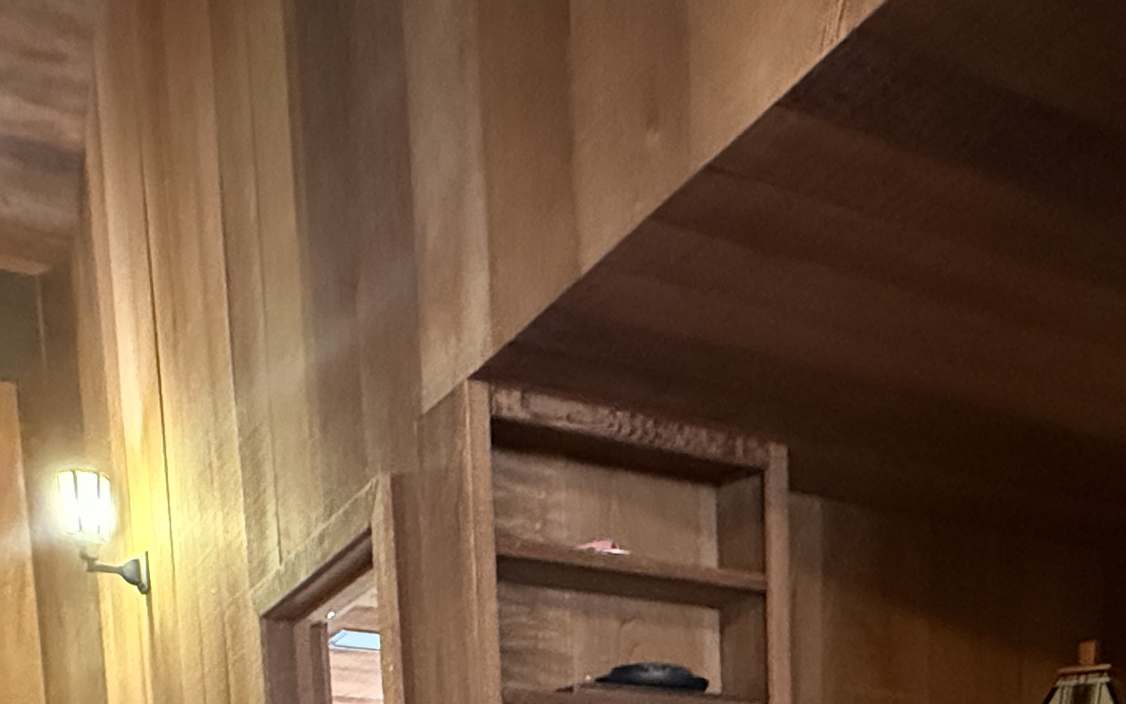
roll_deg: +0.4
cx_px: 743
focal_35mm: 45
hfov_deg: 43.8
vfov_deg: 22.0
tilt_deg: -8.9
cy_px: 1139
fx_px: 1381
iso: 1250
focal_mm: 2.22
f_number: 2.2
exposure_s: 1/30
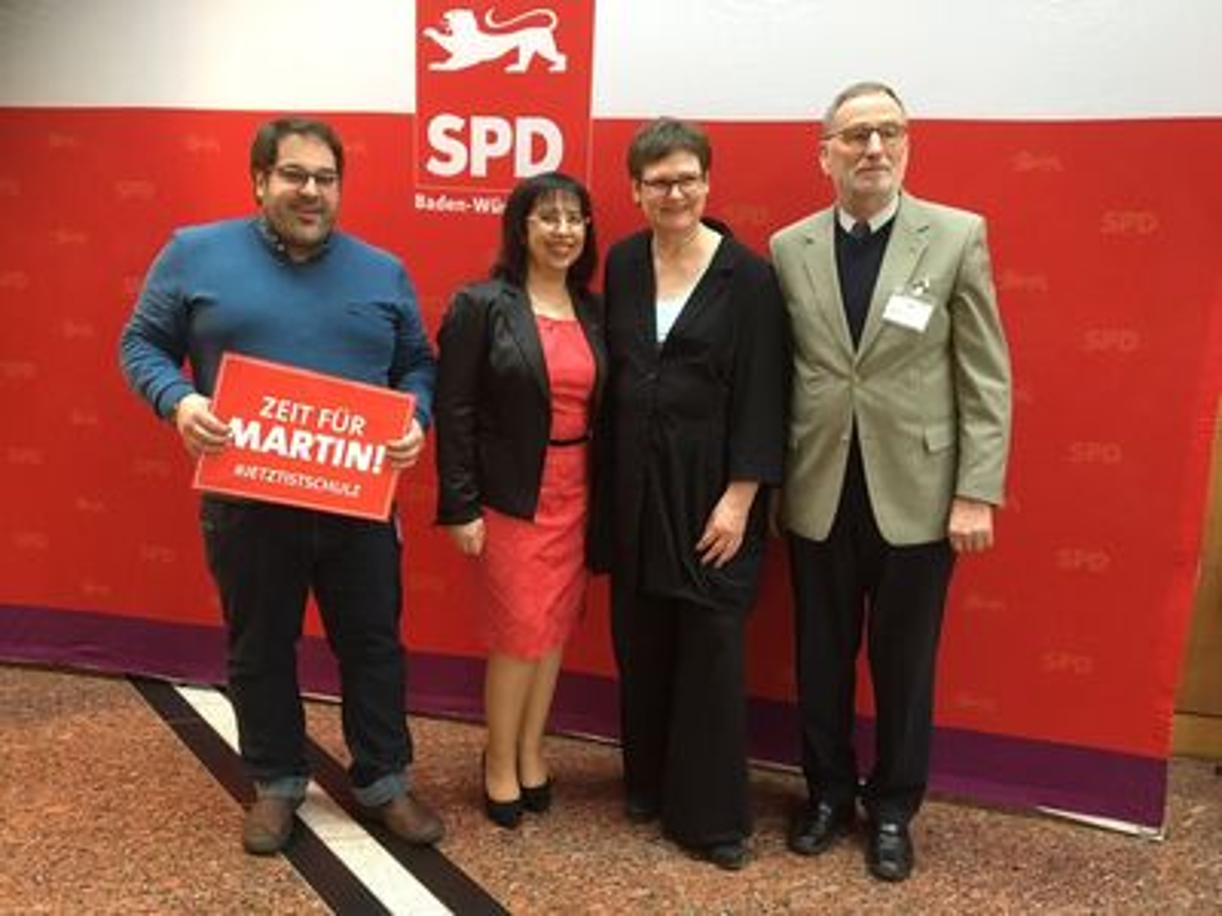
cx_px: 611
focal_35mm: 29
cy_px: 458
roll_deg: -1.4
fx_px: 1024
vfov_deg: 48.2
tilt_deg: -12.1
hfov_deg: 61.7
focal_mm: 4.15
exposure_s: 1/33
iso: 200
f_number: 2.2
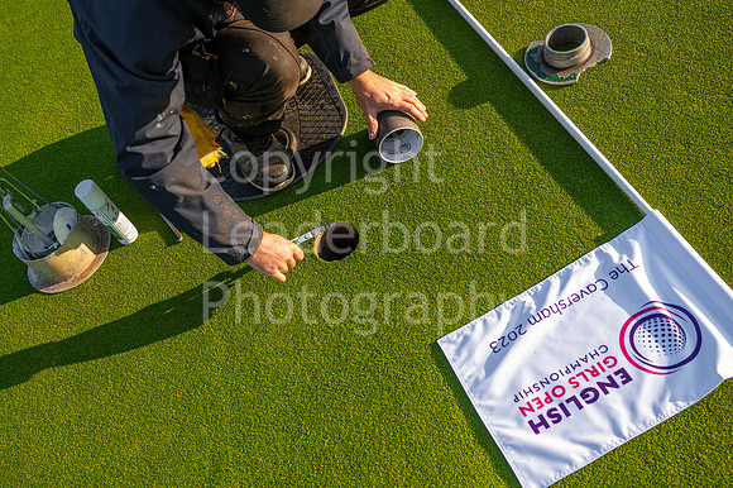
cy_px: 244
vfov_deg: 37.8
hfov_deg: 54.5
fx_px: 712
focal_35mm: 35
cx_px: 366
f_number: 5.6
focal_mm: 35
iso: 125
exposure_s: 1/160
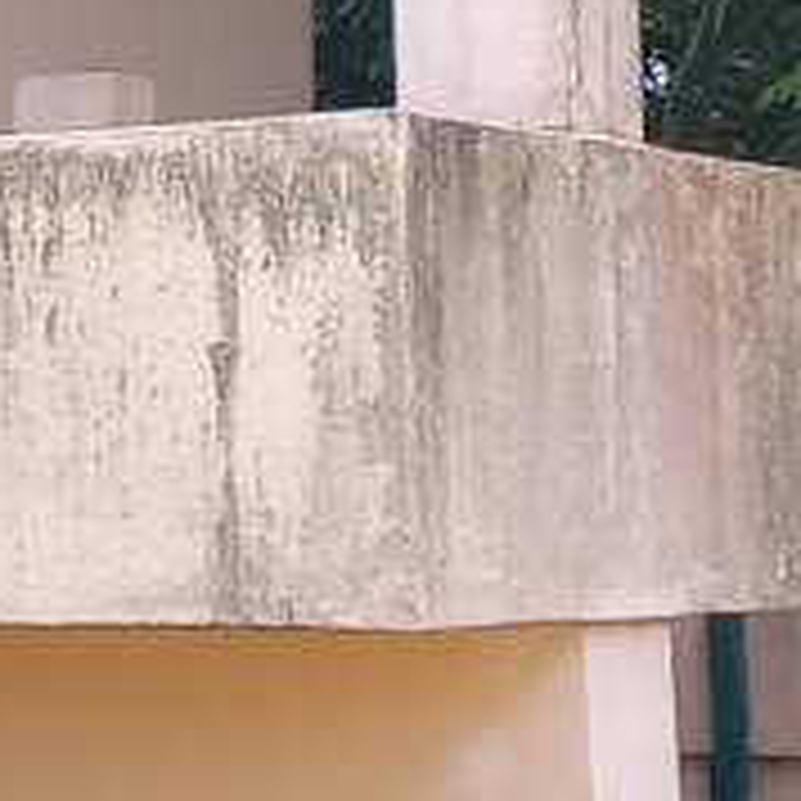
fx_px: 4686
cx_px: -922
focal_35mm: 179
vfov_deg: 9.7
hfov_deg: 9.1
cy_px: 99
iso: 50
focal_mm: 4.65
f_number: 1.8
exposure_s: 1/114
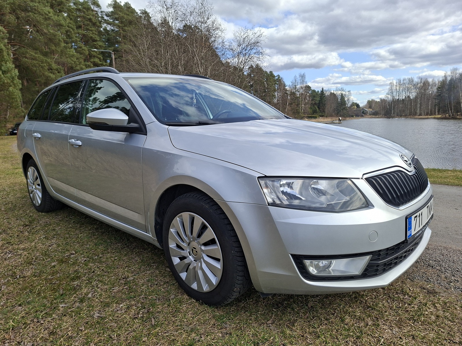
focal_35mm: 23
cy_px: 173
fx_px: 307
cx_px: 231
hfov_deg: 73.9
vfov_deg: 58.9
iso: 50
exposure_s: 1/1335
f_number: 1.8
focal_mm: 5.54
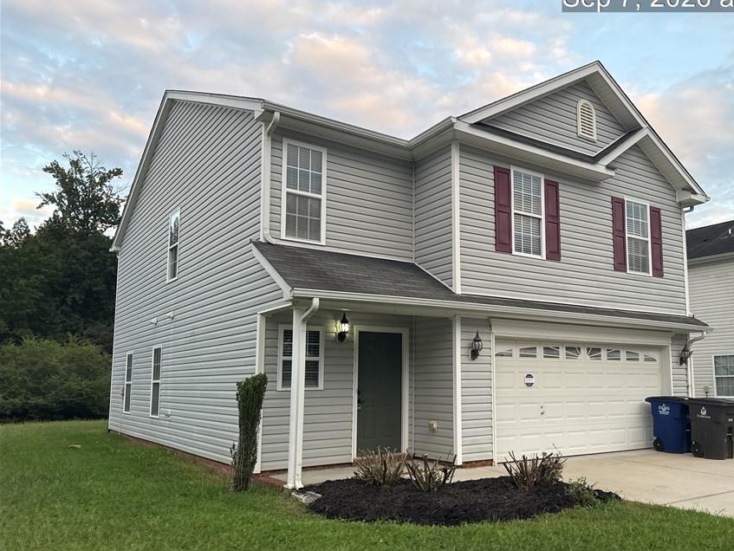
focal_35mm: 29
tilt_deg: +5.9
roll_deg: +2.3
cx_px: 443
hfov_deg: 61.1
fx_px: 615
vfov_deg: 48.1
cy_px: 314
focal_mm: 6.76
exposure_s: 1/277
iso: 64
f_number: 1.78
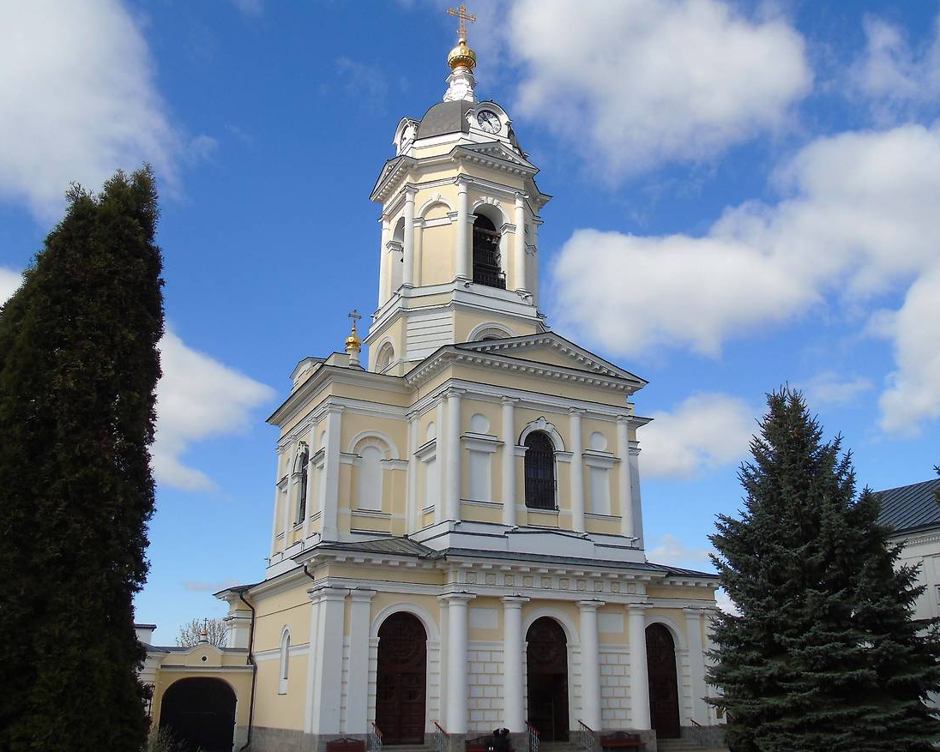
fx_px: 863
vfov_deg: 47.1
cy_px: 376
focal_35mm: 31
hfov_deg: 57.2
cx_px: 478
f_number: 3.6
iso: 80
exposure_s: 1/800
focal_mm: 5.2
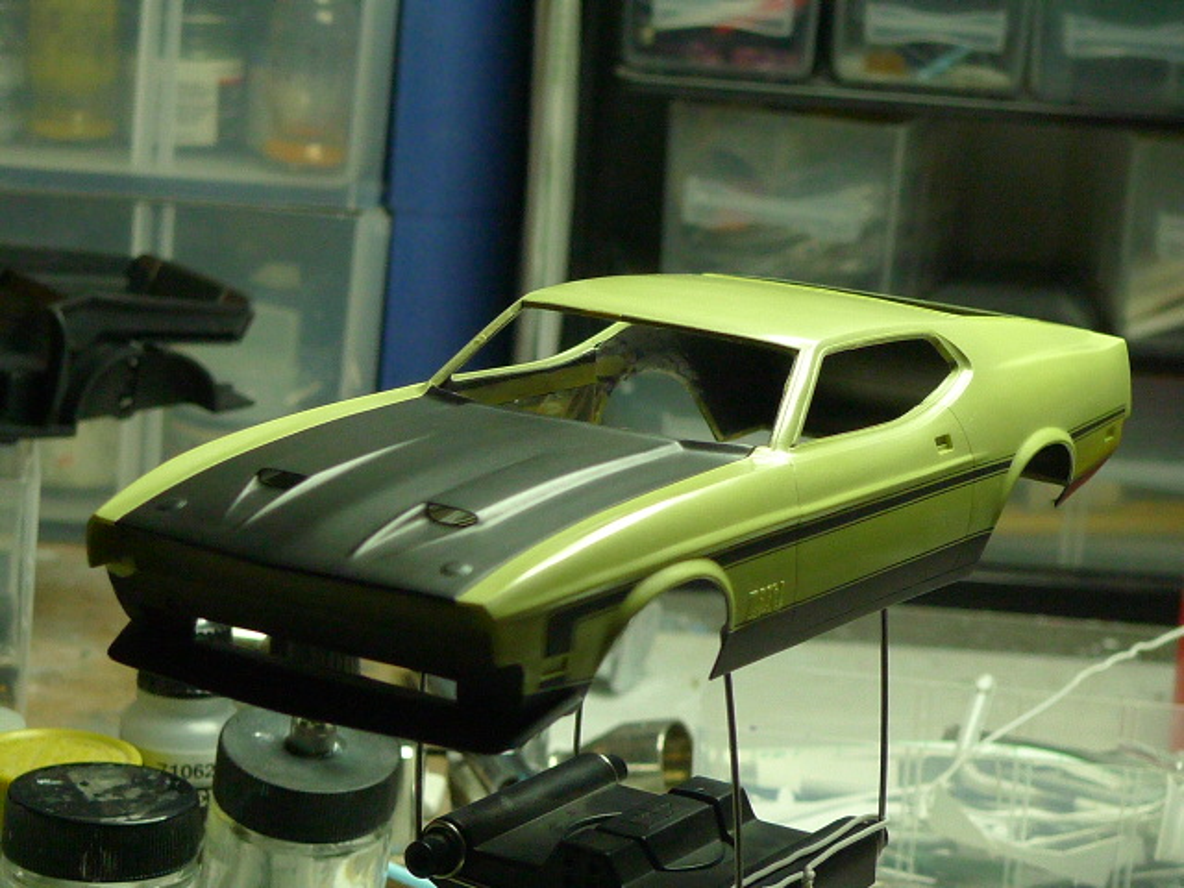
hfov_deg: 18.2
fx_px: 3694
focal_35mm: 108
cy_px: 444
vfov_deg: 13.7
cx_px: 592
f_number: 2.8
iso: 400
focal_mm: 12.8
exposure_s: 1/80
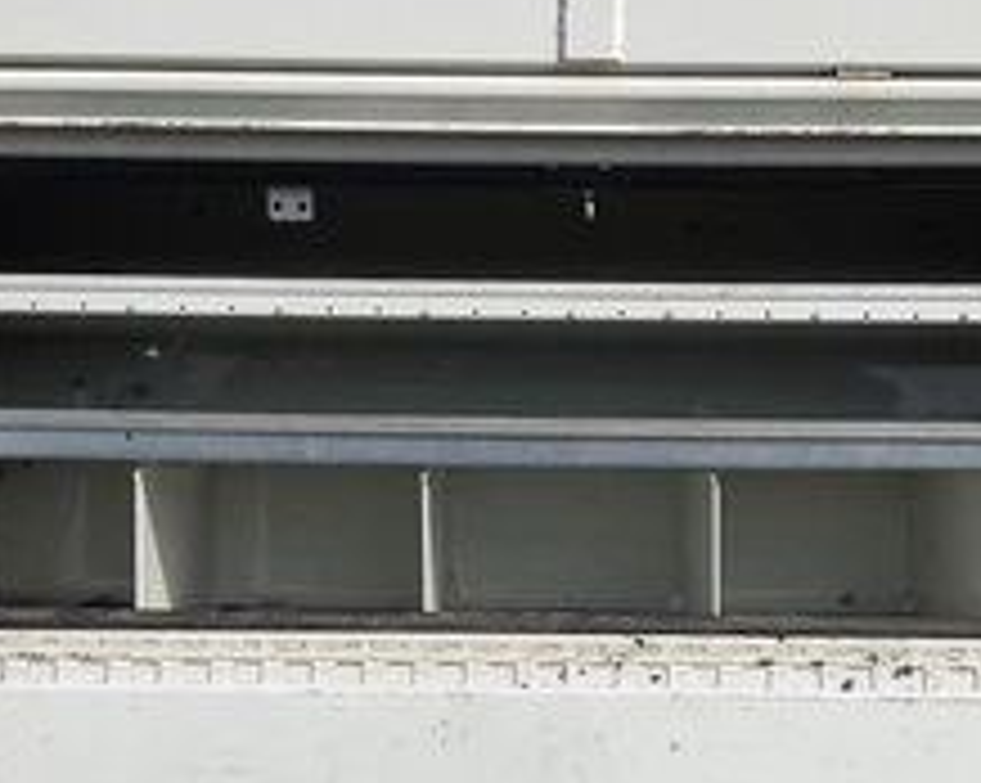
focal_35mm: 52
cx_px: 522
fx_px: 1508
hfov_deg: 36.0
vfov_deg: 28.9
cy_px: 531
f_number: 1.8
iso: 25
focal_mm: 3
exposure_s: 1/5814
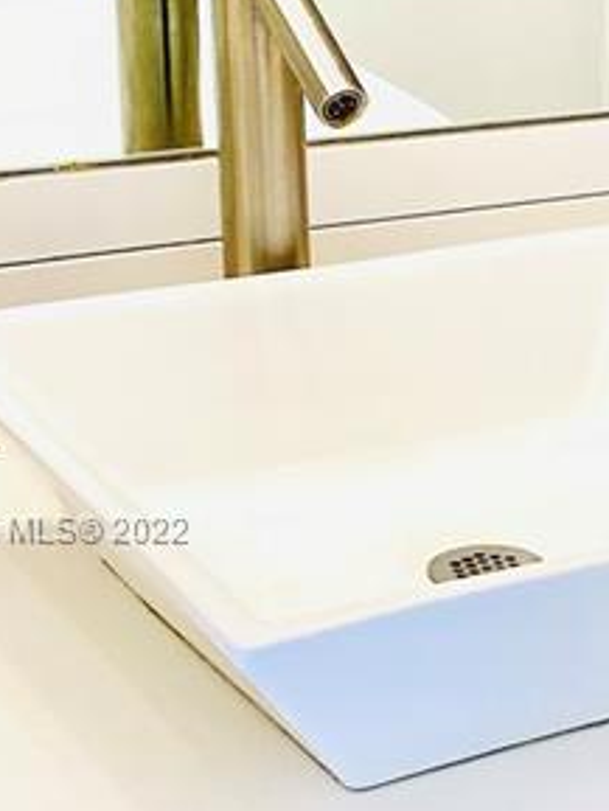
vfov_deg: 18.2
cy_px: 530
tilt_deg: -22.7
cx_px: 935
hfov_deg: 12.9
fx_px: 2532
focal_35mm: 108
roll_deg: -4.2
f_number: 1.8
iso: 80
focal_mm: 4.25
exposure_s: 1/120
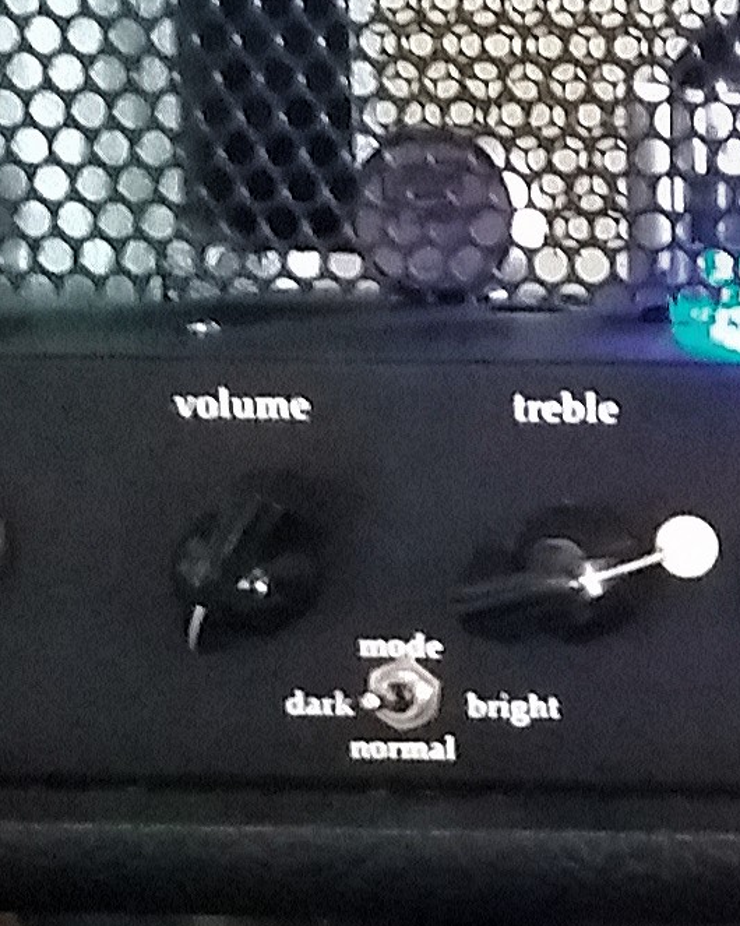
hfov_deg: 13.1
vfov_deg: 17.2
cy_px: 841
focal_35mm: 110
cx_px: 1149
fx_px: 3013
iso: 800
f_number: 1.9
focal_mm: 2.47
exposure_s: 1/17
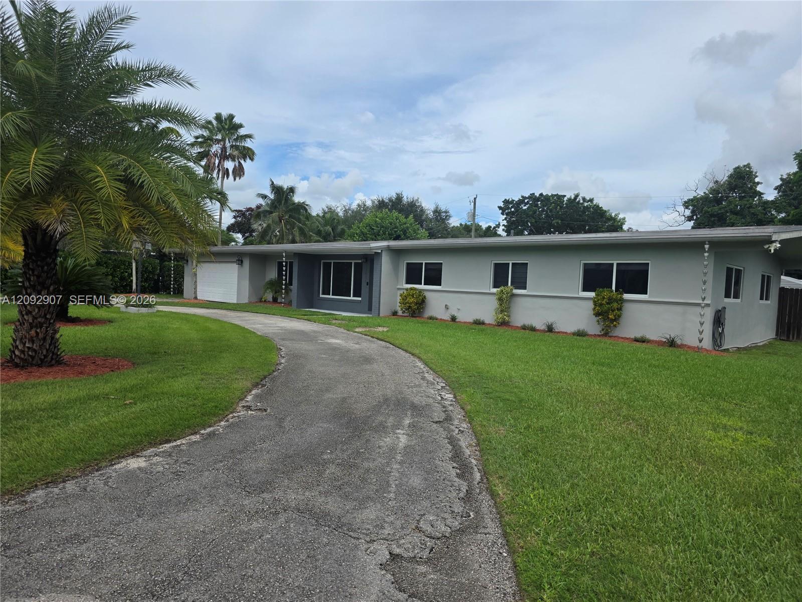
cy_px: 301
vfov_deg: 58.9
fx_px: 533
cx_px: 401
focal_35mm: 23
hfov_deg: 73.9
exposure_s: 1/7626
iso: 80
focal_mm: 6.3
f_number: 1.7
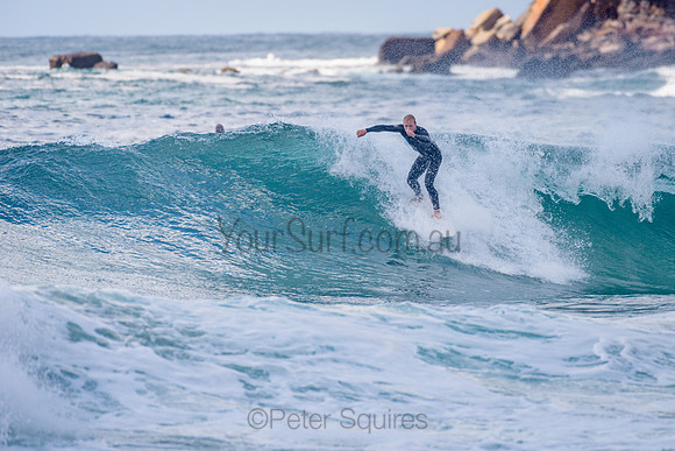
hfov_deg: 3.4
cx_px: 410
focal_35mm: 613
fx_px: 11498
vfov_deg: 2.2
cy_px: 175
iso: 220
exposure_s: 1/2000
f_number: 5.6
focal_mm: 500
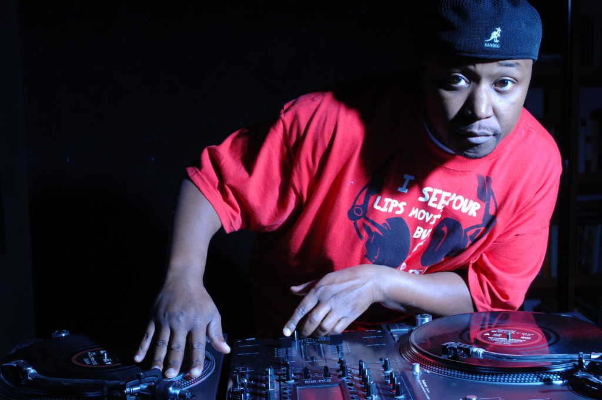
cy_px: 200
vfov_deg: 25.7
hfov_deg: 37.9
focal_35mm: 52
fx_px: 877
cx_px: 301
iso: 100
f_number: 6.3
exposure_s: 1/200
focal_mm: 35
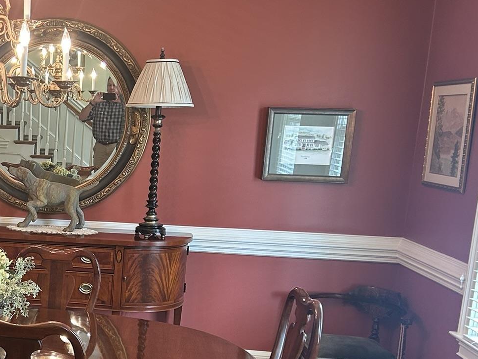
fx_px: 759
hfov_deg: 31.8
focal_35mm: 55
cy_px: 266
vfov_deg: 26.2
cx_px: -19
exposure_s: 1/60
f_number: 1.5
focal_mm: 5.7
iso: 160
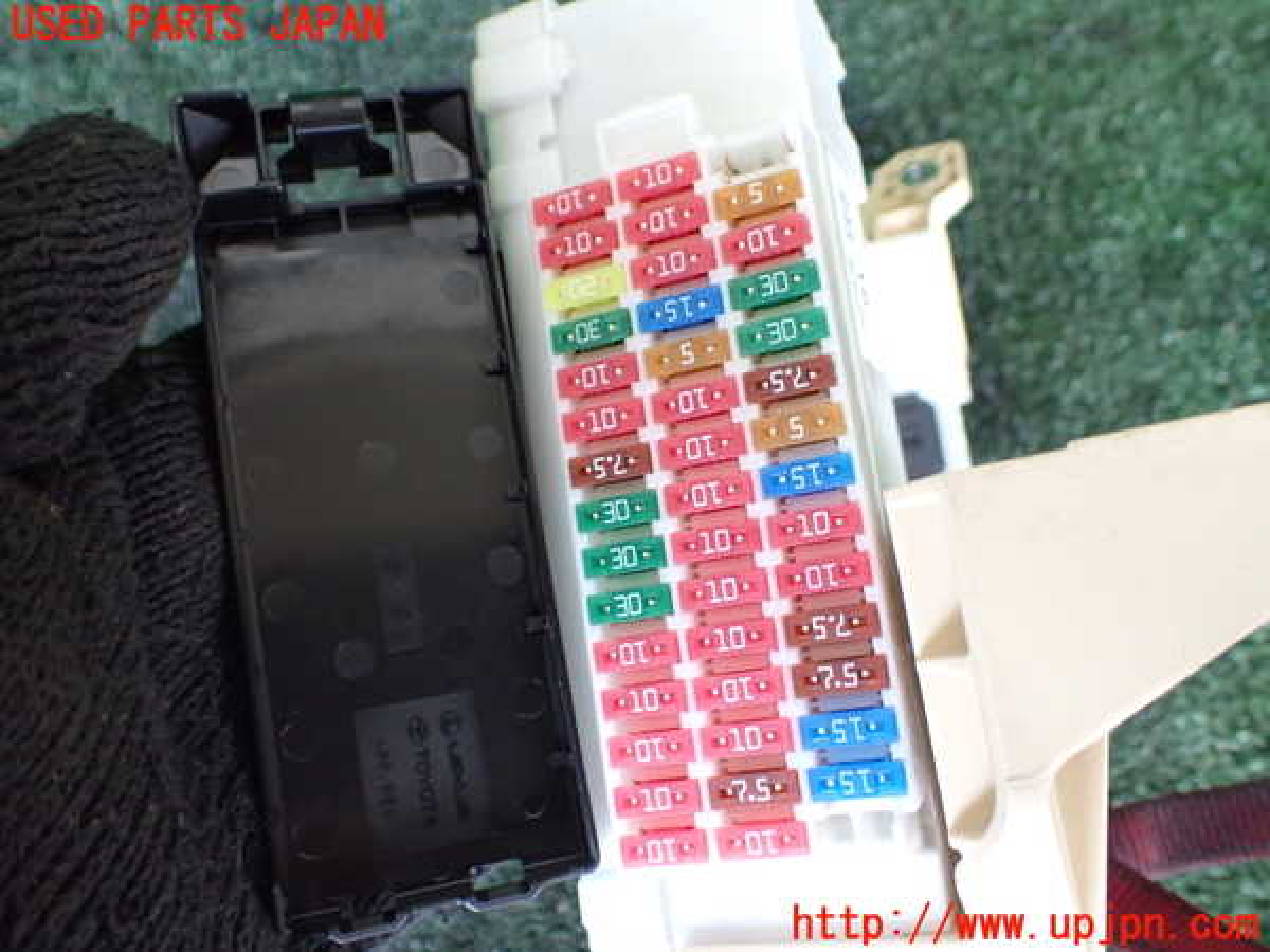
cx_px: 635
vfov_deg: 46.8
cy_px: 476
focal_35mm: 30
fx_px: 1101
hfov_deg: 60.0
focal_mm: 5.4
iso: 800
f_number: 2.3
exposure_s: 1/125
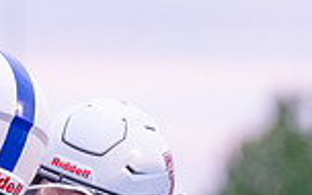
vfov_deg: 1.9
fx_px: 5876
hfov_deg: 3.0
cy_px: 345
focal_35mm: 691
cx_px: 38
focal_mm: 133
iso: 3200
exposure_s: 1/1250
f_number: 2.8
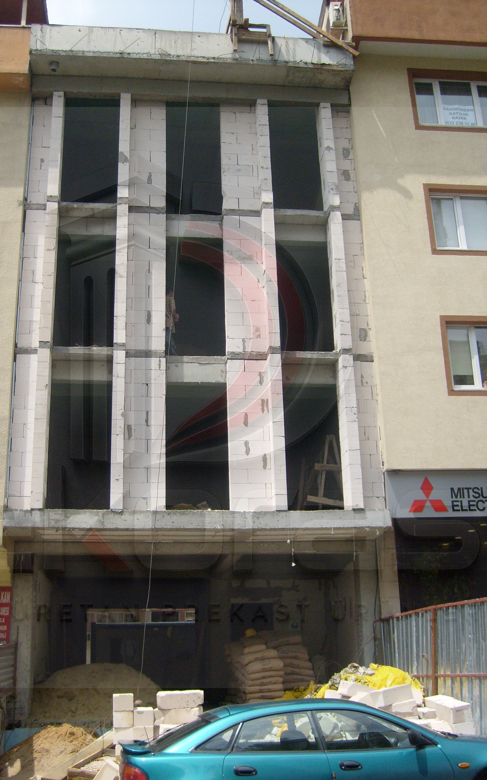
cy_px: 398
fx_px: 807
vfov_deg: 51.5
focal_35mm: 38
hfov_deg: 33.5
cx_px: 202
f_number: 7.1
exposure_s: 1/250
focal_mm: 5.8
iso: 80
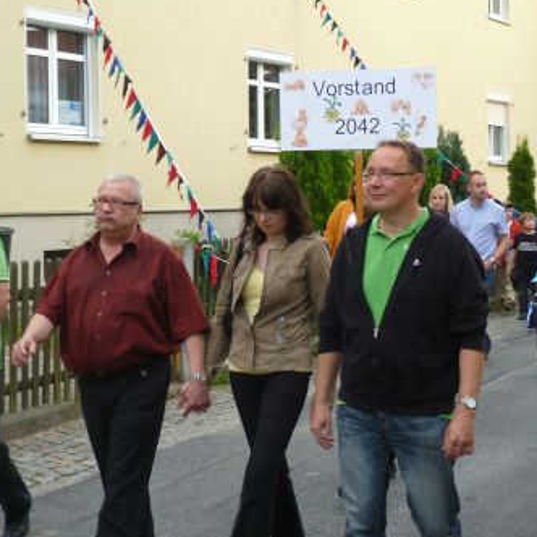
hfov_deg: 25.7
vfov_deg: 25.7
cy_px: 291
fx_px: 1176
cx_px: 288
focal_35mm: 67
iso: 80
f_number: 3.3
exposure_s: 1/50
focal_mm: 7.5
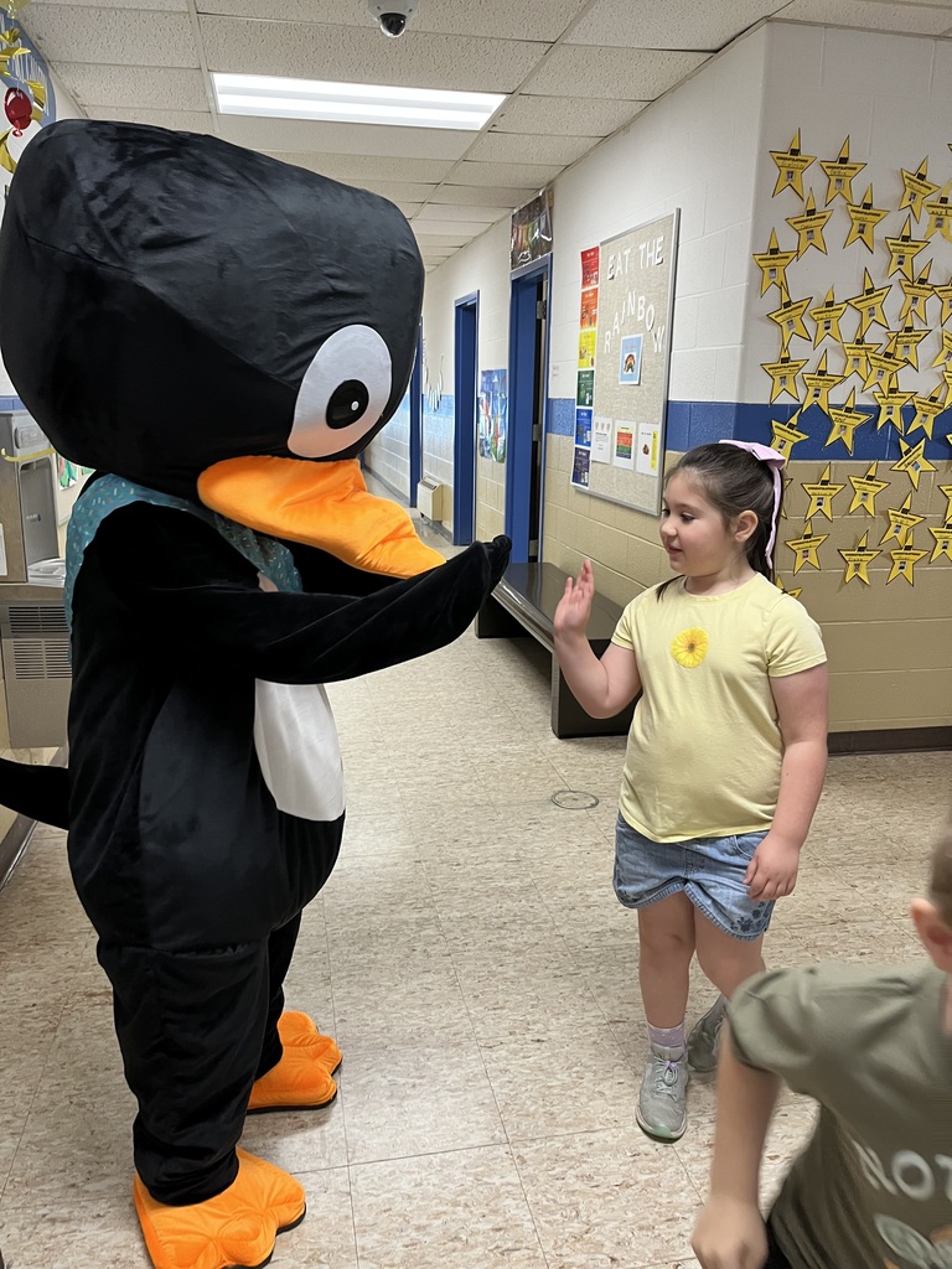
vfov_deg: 67.3
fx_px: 953
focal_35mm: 26
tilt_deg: -14.3
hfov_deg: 53.1
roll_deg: -1.3
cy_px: 634
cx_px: 476
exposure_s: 1/60
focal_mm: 5.1
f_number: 1.6
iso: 200
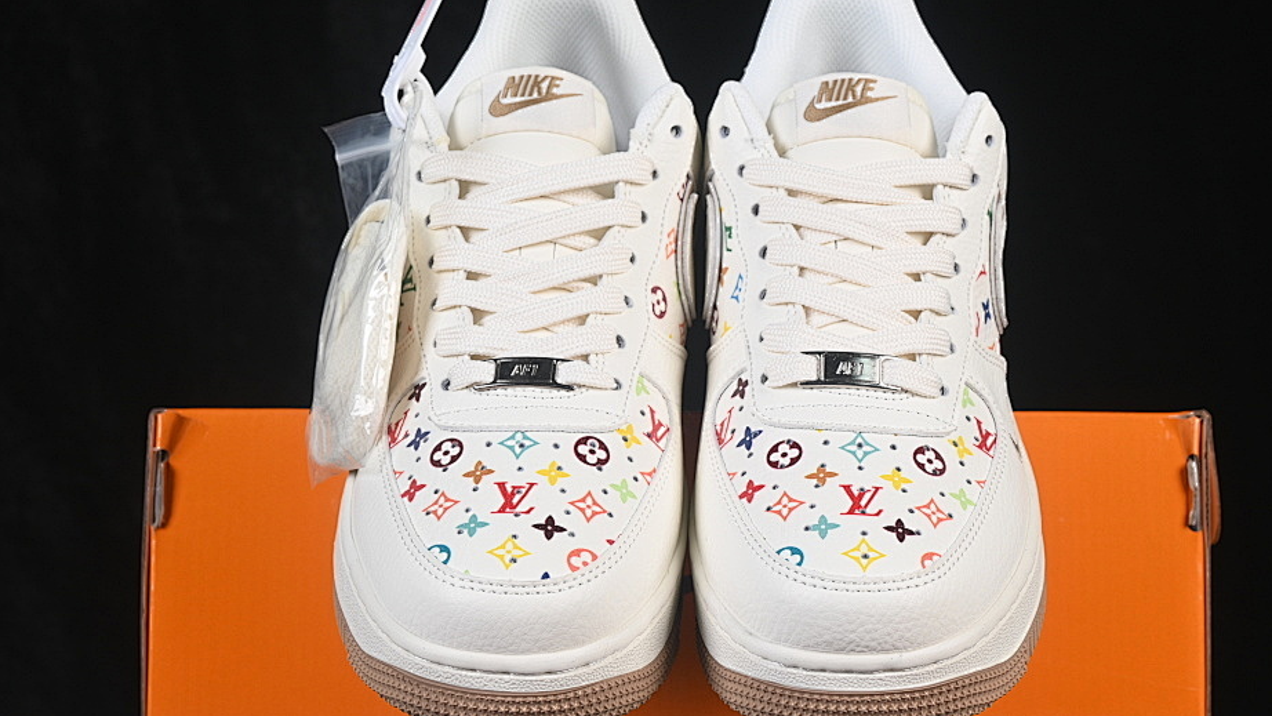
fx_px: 3104
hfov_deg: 23.2
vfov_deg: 13.2
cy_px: 426
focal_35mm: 92
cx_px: 688
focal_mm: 50
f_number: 8
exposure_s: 1/80
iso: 160
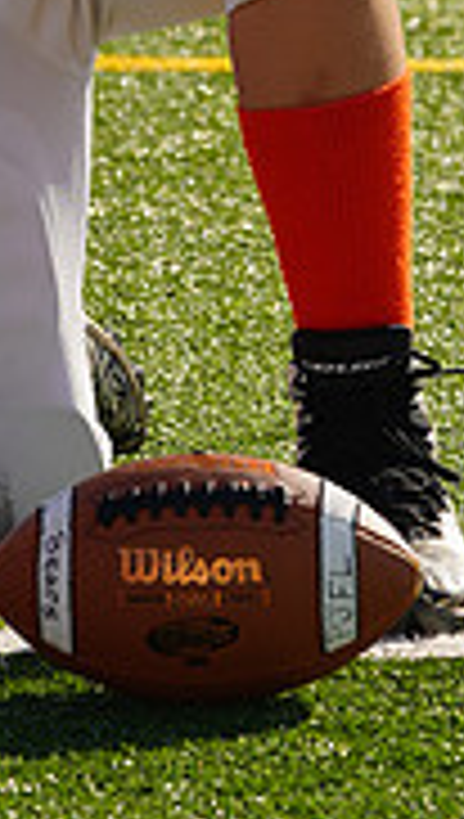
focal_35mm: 616
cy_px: -382
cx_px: 27
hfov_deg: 2.0
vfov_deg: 3.5
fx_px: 13412
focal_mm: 185
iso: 100
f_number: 10
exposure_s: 1/250
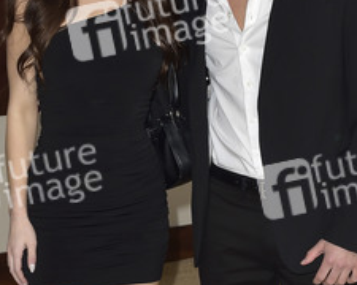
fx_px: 845
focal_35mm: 80
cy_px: 103
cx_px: 194
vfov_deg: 19.1
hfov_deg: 23.8
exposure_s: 1/250
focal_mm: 48
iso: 400
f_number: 6.3
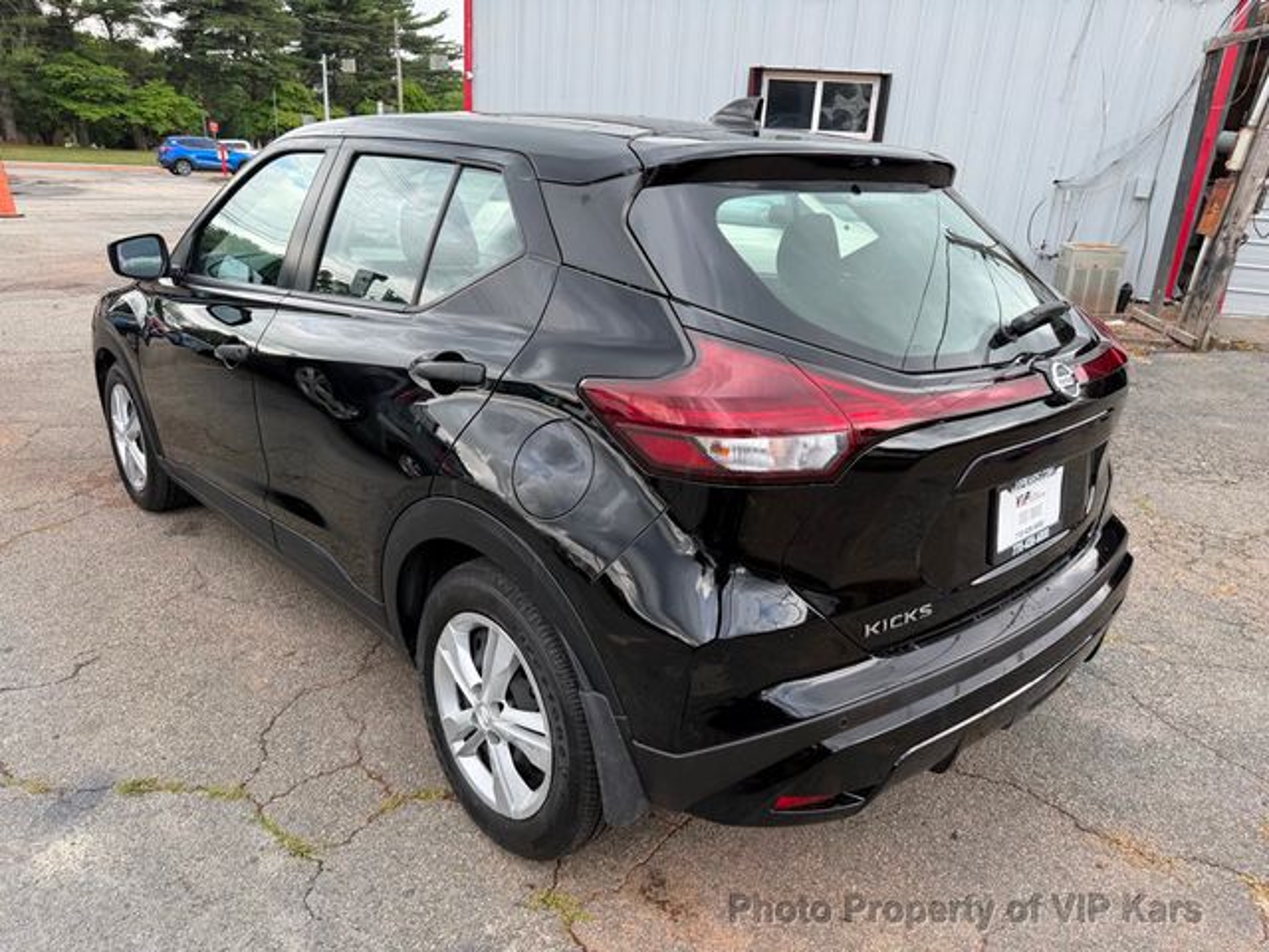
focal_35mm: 24
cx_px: 634
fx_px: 880
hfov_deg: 71.6
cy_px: 476
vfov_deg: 56.8
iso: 80
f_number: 1.78
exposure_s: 1/715
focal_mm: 6.76
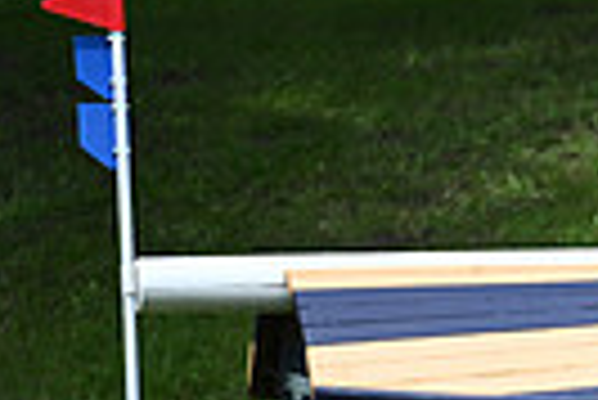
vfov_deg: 1.6
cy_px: 555
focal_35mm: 869
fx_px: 14451
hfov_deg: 2.4
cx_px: 1178
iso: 180
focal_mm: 200
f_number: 3.5
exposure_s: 1/1250
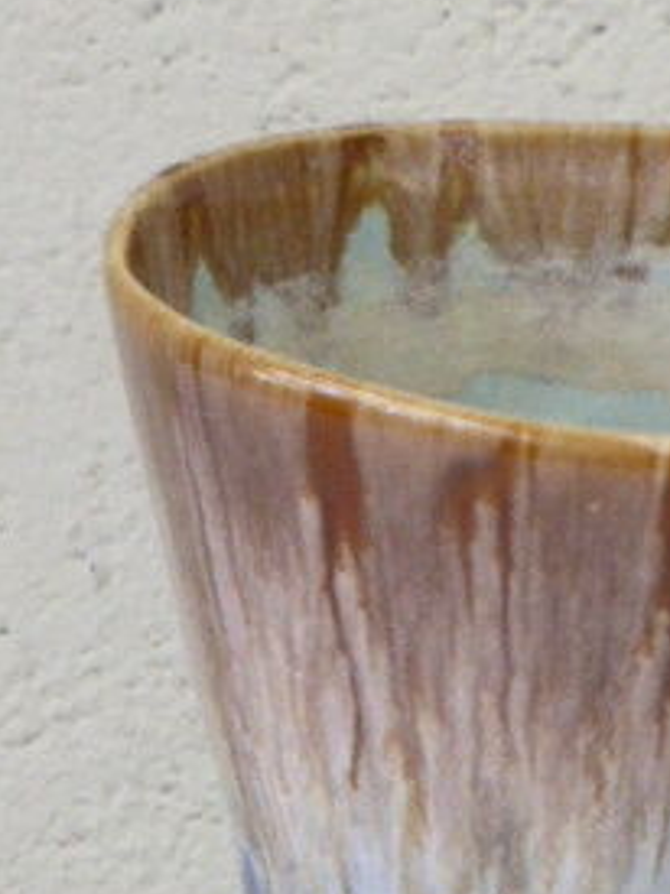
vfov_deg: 5.0
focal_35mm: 396
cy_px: 962
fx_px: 10227
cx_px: 722
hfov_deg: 3.7
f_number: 5.4
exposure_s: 1/8
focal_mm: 27.6
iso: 400
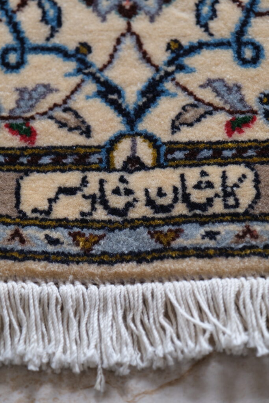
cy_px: 202
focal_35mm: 111
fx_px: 1244
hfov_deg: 12.3
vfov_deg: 18.4
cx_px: 134
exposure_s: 1/125
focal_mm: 74.2
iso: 500
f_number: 4
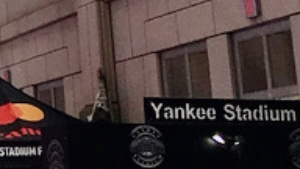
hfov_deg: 9.8
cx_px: -194
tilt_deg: +22.7
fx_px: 1678
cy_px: -499
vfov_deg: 5.1
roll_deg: +0.9
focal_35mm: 211
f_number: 2.2
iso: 25
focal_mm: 4.15
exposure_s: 1/334
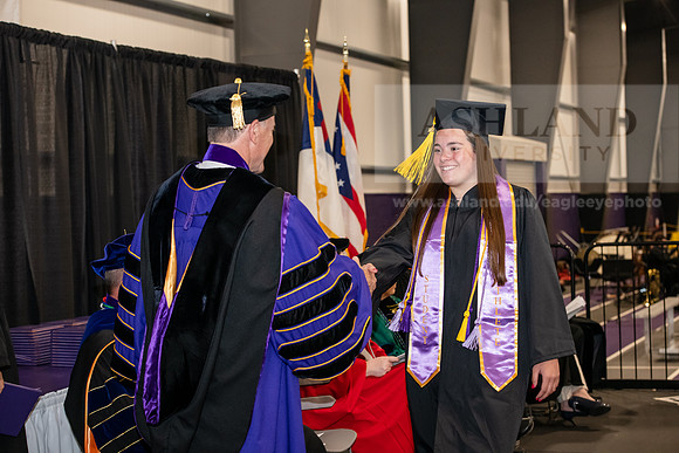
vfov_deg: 19.5
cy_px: 226
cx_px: 340
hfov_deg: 28.8
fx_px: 1321
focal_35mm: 70
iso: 2500
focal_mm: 70
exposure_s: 1/200
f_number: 5
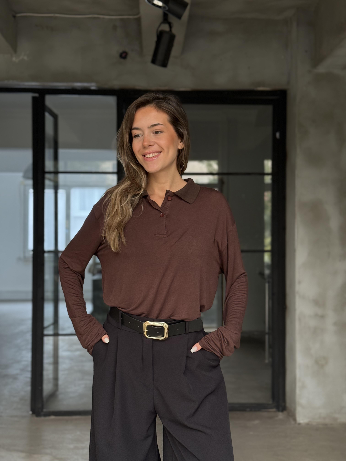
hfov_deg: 30.3
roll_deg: -0.6
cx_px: 173
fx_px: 640
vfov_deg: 39.7
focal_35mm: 48
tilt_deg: +0.3
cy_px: 230
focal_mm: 6.76
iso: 100
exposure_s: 1/60
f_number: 1.78
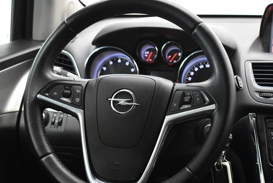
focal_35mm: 61
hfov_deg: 32.8
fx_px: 463
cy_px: 100
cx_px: 136
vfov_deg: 22.3
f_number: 4.5
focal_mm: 32
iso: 6400
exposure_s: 1/50
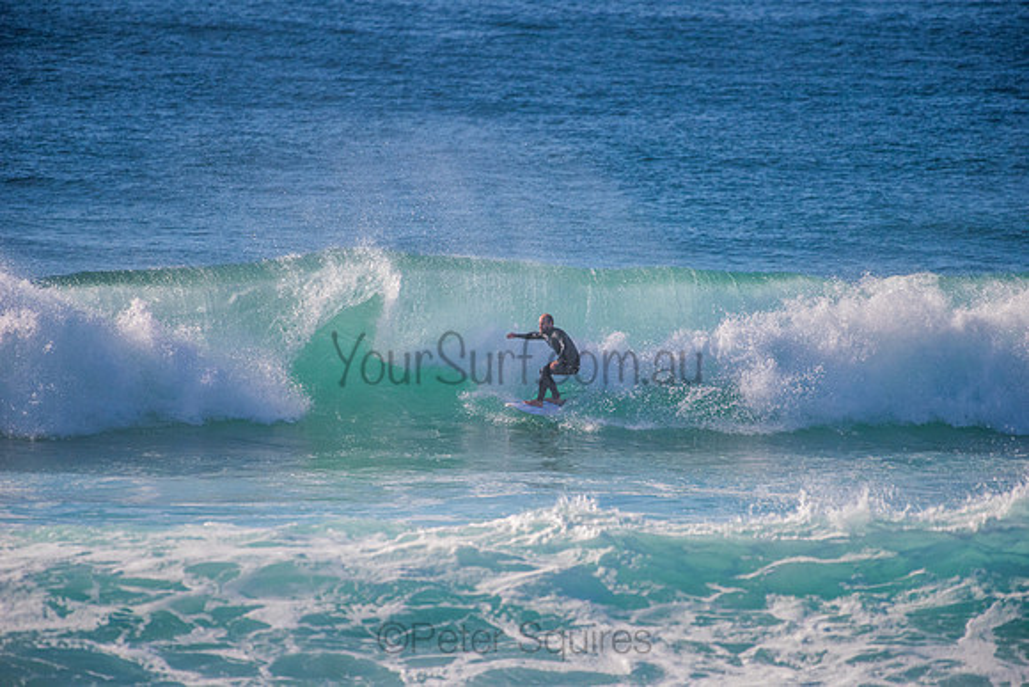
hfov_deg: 4.1
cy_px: 344
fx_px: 14294
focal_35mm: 500
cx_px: 514
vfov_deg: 2.8
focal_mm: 500
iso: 1100
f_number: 5.6
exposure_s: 1/2000
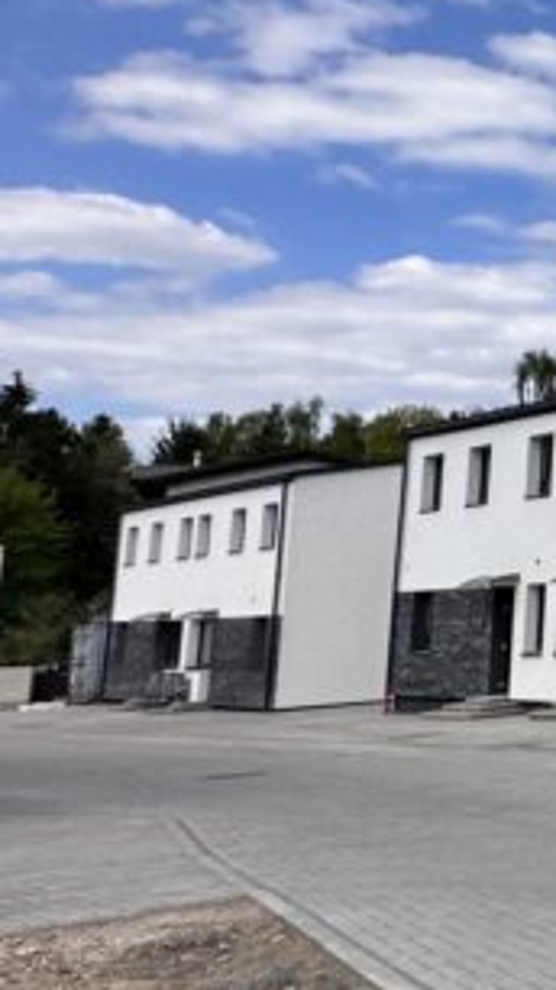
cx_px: 1319
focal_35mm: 51
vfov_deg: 40.3
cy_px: 375
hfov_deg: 14.9
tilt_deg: +9.3
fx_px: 1337
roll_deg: +0.7
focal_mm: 2.22
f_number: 2.2
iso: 50
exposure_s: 1/3300
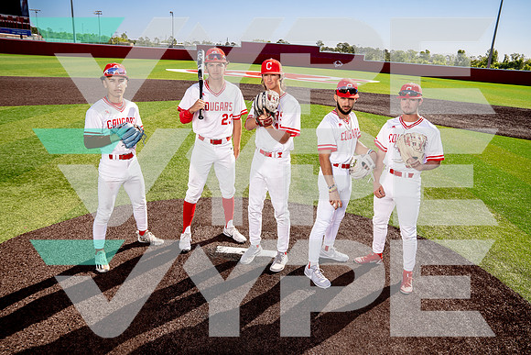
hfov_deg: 65.5
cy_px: 178
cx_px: 266
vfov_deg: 46.4
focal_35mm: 28
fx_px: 413
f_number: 6.3
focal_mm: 28
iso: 100
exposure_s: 1/250
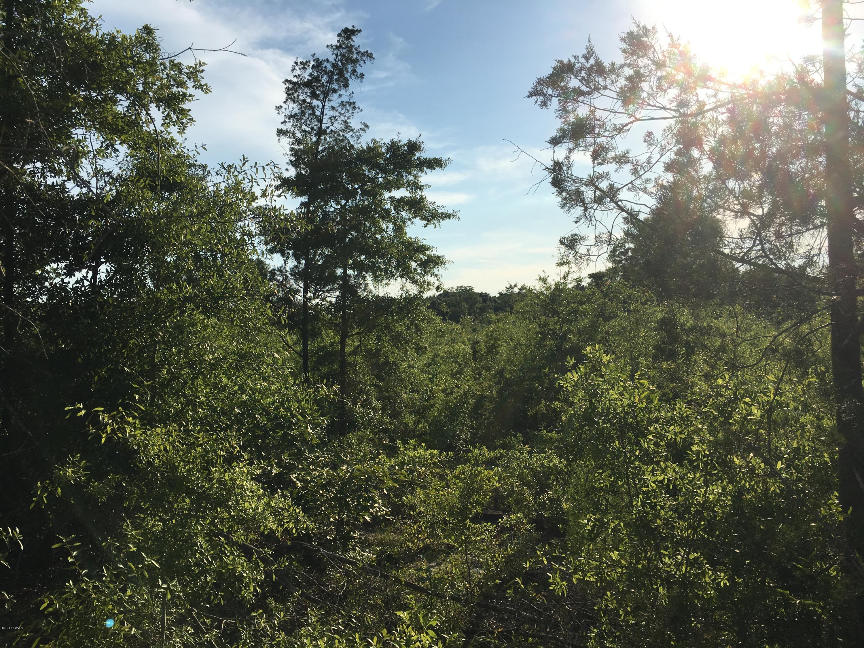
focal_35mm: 29
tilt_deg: +1.2
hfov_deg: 61.7
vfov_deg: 48.2
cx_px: 432
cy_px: 324
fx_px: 724
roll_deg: +0.6
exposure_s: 1/3663
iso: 25
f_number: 2.2
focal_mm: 4.15
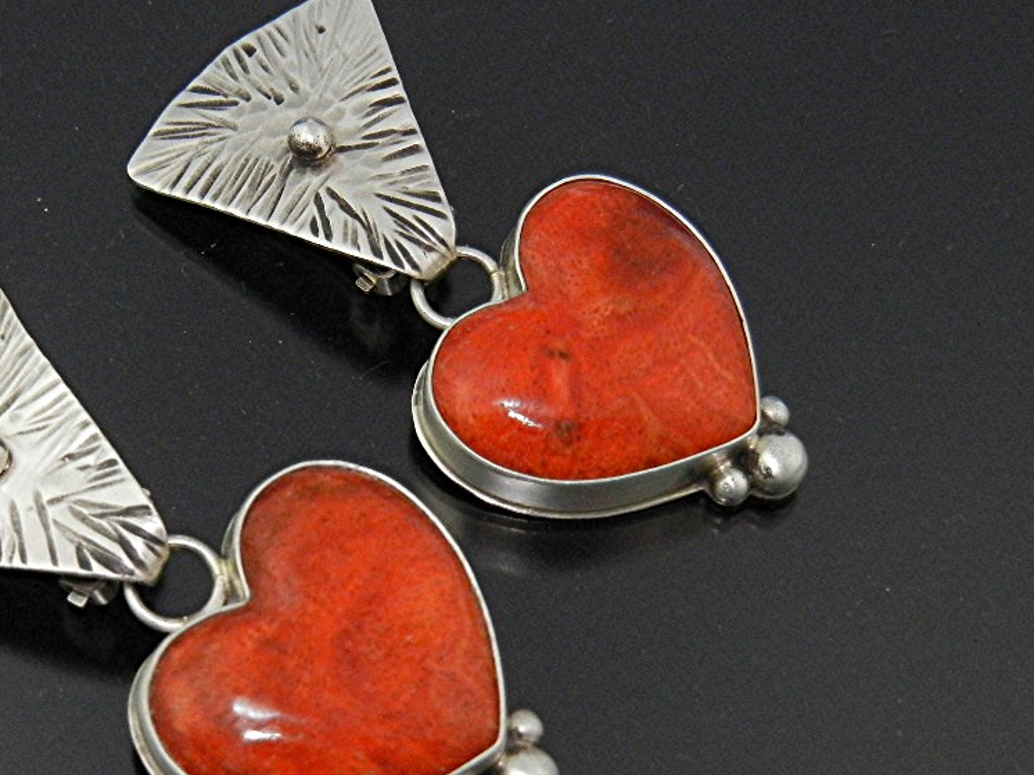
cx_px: 328
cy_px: 463
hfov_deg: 24.0
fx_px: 2419
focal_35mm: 81
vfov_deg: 18.2
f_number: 8
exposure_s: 1/30
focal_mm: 10.6
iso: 800
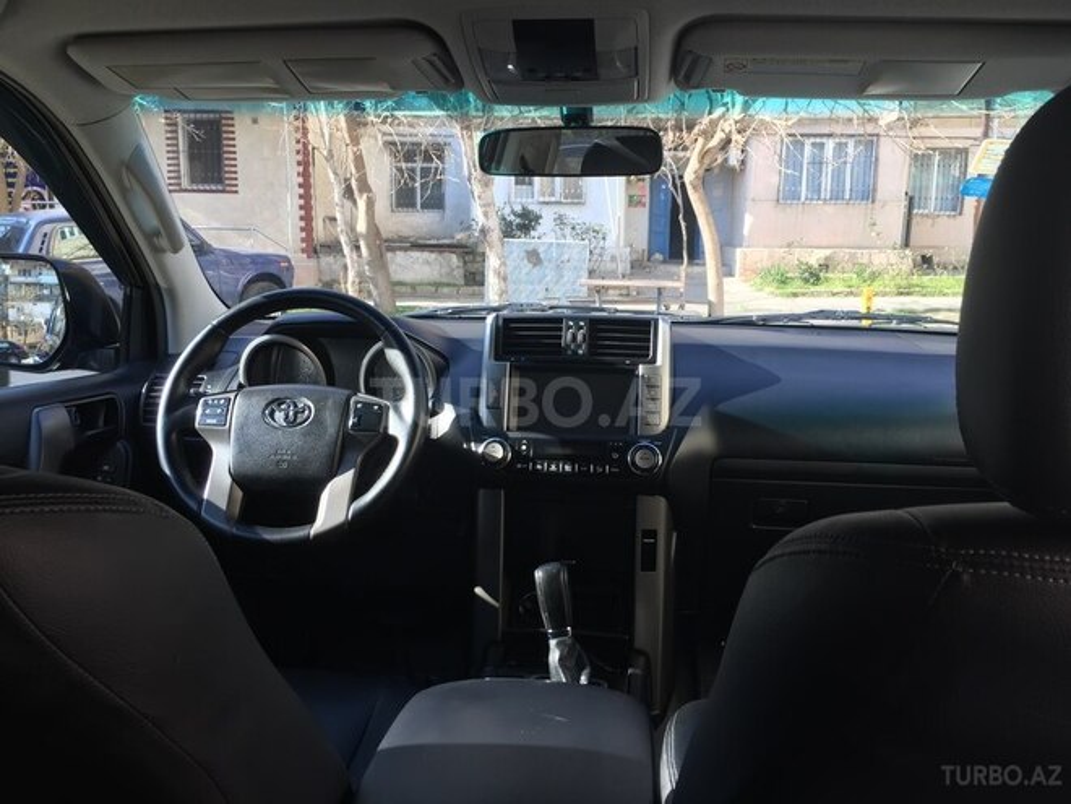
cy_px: 402
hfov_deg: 61.7
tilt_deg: -12.0
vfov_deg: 48.2
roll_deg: -0.4
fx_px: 897
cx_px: 536
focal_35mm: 29
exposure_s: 1/115
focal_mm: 4.15
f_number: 2.2
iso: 32
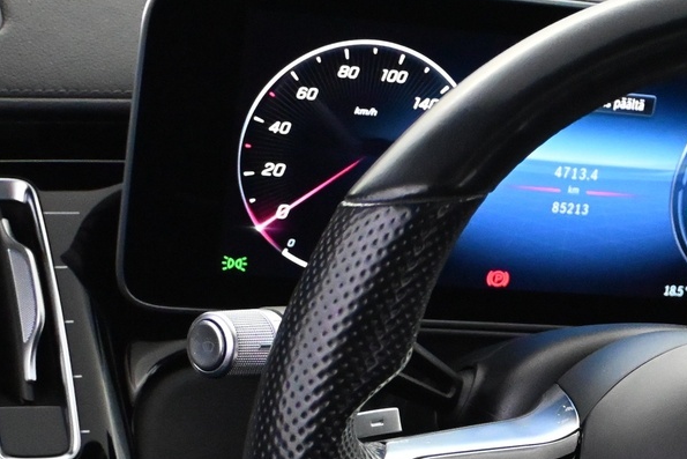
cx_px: 786
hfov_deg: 16.7
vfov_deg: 11.5
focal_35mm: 118
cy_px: 476
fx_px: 2259
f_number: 4.8
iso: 6400
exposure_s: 1/60
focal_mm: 29
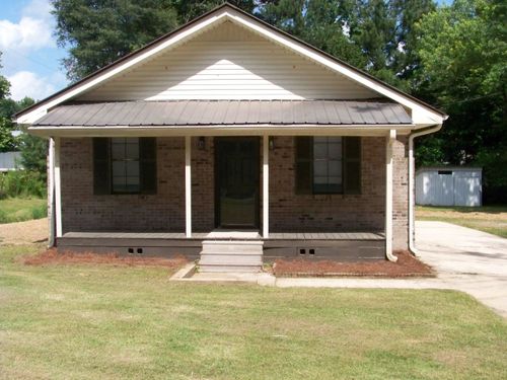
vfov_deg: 31.5
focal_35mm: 46
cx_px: 254
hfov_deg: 41.2
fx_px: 674
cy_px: 190
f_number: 5.6
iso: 400
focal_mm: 9.36
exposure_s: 1/2000
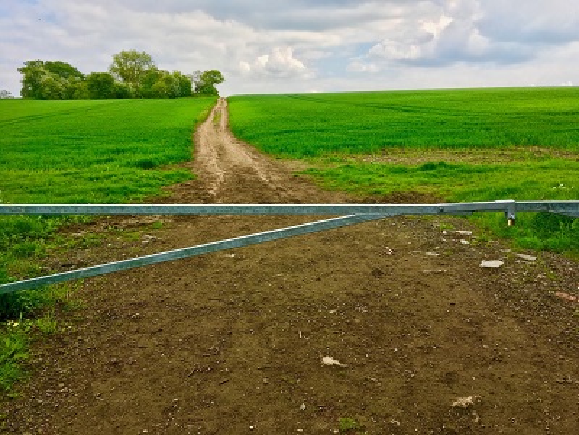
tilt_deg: -8.9
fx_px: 485
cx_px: 290
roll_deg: +1.2
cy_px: 218
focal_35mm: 29
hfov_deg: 61.7
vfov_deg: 48.2
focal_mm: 4.15
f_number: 2.2
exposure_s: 1/663
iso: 25
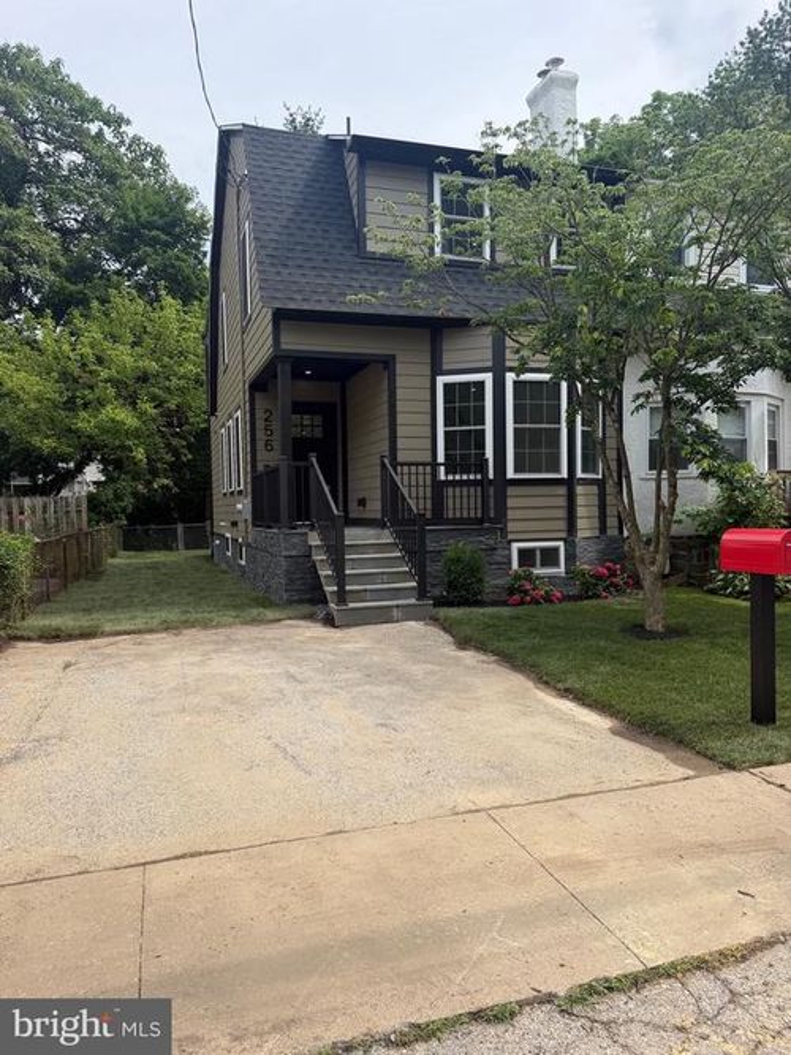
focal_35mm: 24
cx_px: 396
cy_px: 528
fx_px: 731
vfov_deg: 71.6
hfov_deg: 56.8
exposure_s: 1/2703
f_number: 1.78
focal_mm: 6.76
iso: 80
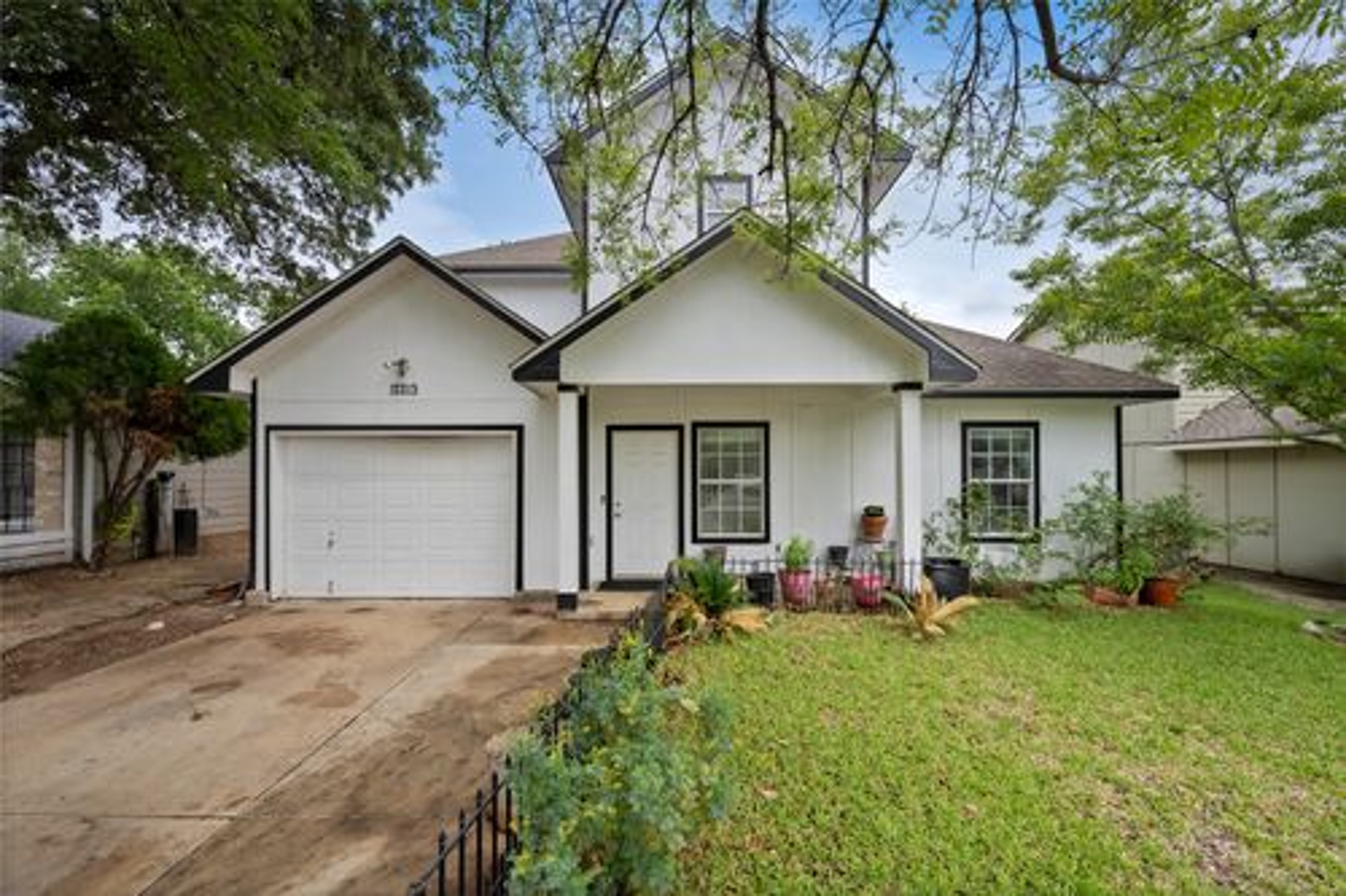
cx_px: 673
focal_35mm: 14
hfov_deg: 104.3
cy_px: 448
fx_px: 523
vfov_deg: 81.2
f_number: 8
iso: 800
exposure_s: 1/3200
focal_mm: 14
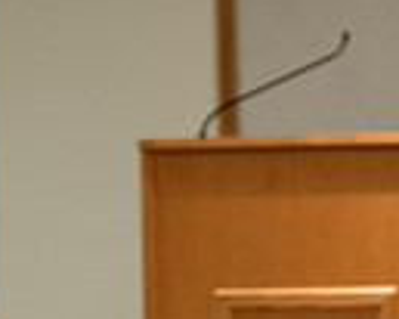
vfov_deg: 3.7
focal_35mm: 415
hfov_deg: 4.6
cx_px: 708
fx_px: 4897
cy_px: 590
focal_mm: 98
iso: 2000
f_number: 2.8
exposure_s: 1/200
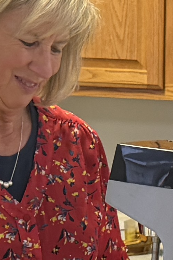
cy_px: 443
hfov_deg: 7.2
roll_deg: -1.3
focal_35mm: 190
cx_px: 228
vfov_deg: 10.3
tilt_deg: -16.5
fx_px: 1369
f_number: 1.78
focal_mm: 6.76
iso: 200
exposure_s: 1/60
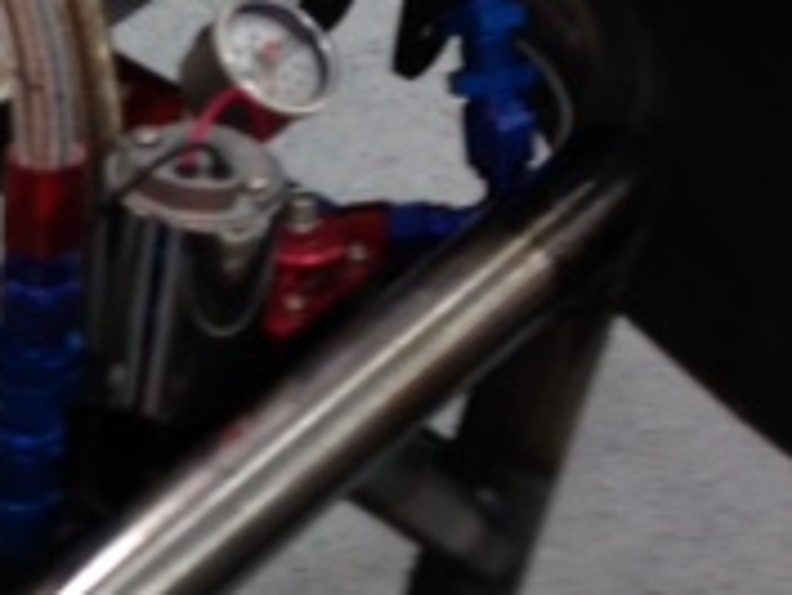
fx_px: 2725
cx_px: -421
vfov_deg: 12.5
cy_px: 286
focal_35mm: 119
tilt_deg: -41.2
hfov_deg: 15.2
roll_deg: +1.2
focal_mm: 4.12
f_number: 2.4
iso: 50
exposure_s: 1/50
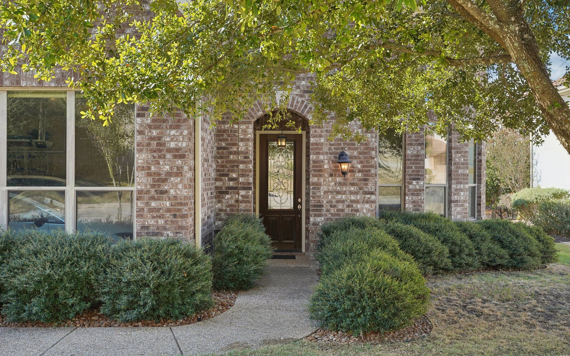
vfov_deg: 35.3
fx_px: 559
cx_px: 284
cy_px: 174
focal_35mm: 36
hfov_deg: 54.0
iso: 125
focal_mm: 35
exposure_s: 1/40
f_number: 8
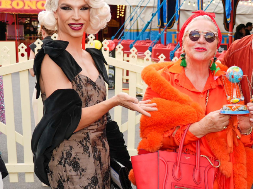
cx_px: 207
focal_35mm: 95
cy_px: 171
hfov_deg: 20.4
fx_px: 694
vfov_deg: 15.4
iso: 125
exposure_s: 1/125
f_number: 4
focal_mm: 24
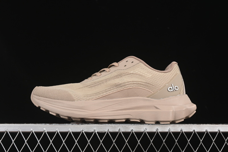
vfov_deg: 18.2
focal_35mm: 75
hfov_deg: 27.0
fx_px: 475
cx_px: 114
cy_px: 76
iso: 160
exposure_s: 1/60
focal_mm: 50
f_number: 6.3
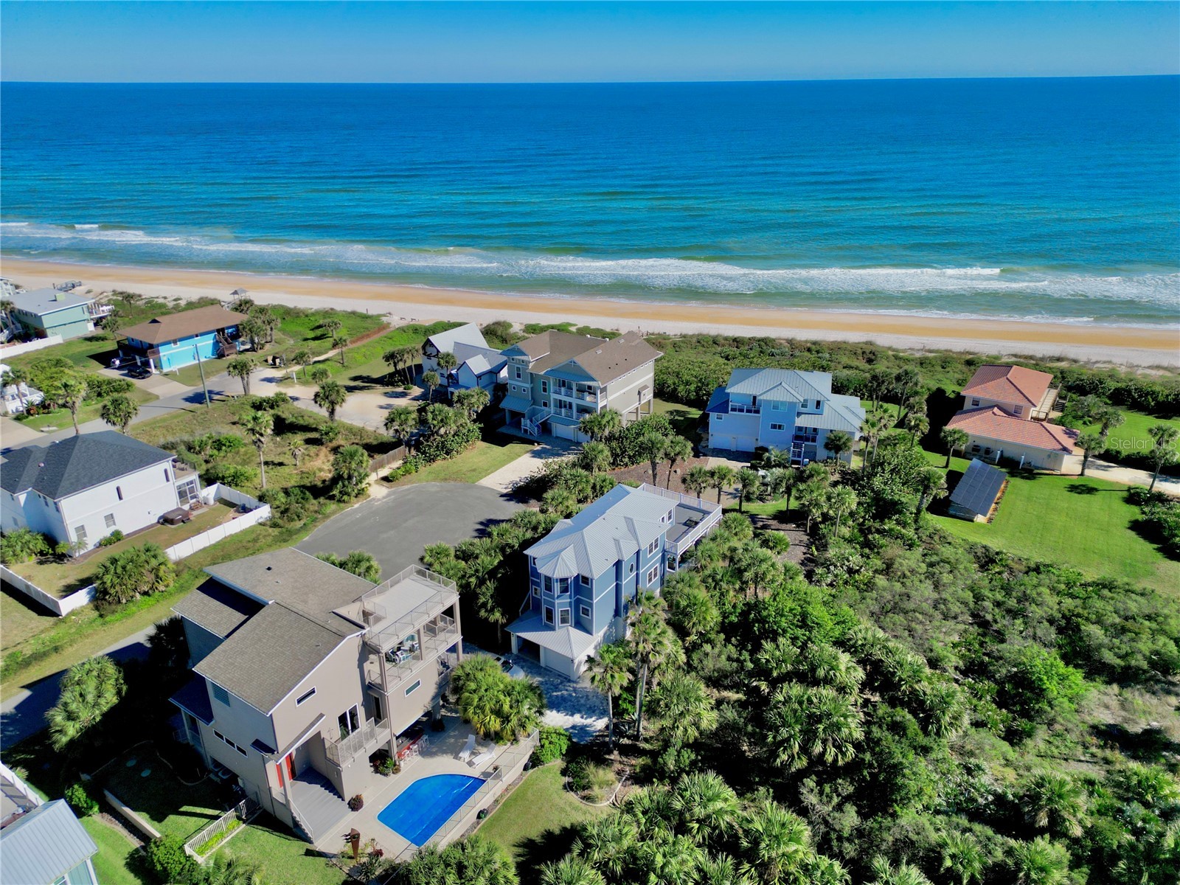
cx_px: 590
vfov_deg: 56.8
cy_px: 442
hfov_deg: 71.6
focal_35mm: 24
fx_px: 818
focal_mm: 6.72
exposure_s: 1/5000
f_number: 1.7
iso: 100
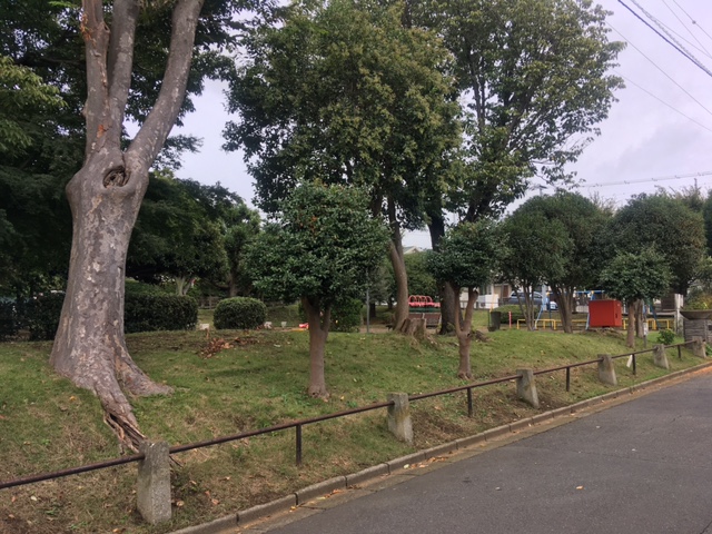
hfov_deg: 61.7
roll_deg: +1.6
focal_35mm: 29
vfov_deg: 48.2
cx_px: 356
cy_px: 267
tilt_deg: +4.9
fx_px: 596
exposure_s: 1/484
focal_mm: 4.15
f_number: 2.2
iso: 25
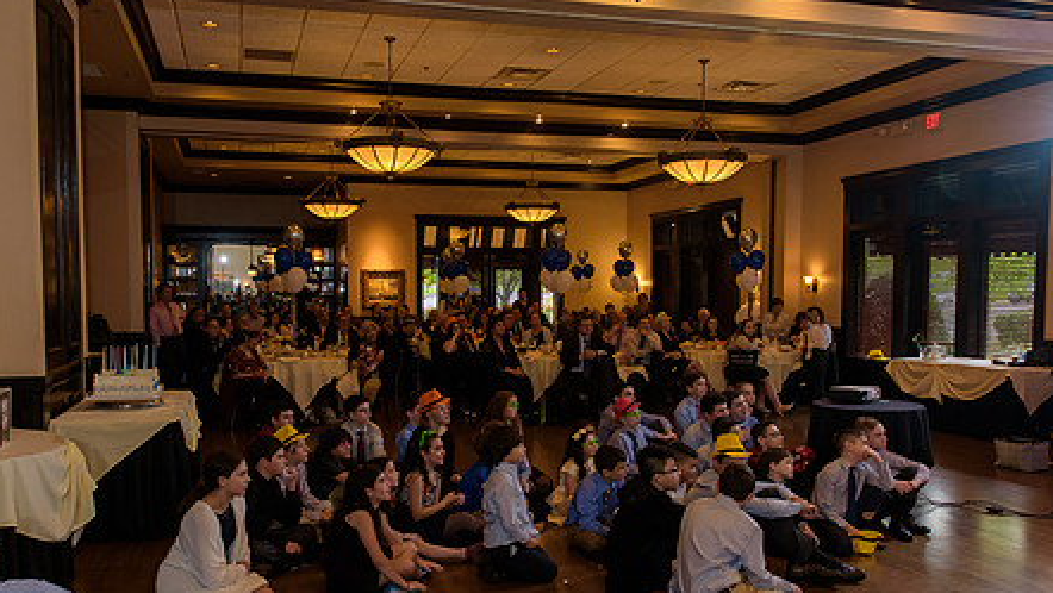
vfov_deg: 35.6
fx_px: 922
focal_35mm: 33
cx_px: 493
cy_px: 351
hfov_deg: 59.4
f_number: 3.2
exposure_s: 1/125
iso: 1600
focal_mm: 24
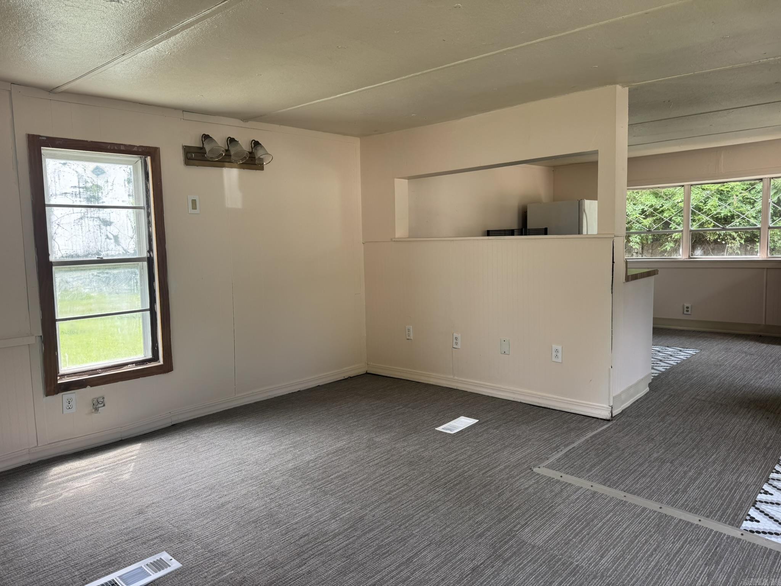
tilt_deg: -7.1
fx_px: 541
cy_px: 293
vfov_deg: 56.8
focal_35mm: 24
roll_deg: +0.5
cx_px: 390
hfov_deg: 71.6
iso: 80
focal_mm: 6.76
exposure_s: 1/166
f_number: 1.78
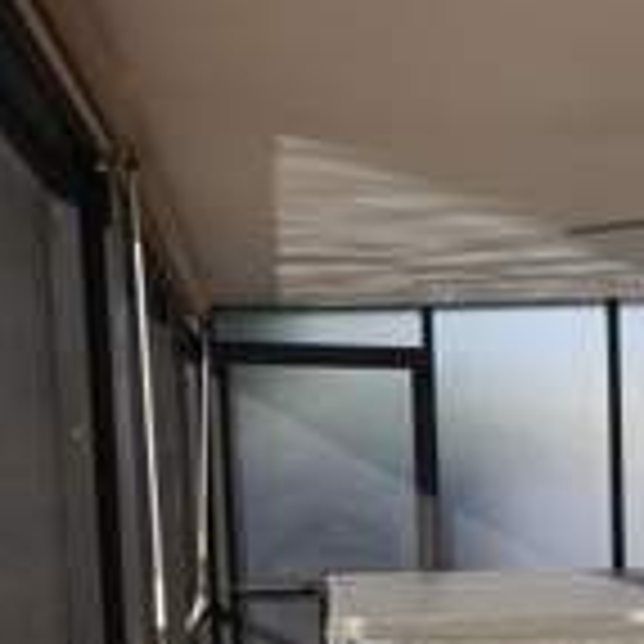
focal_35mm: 71
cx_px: 932
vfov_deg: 23.2
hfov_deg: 21.0
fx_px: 1494
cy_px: 658
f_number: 3.3
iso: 100
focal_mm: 4.3
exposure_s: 1/400
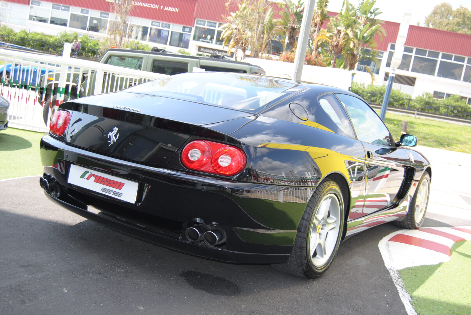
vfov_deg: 34.3
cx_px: 236
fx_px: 511
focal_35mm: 39
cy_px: 158
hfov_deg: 49.5
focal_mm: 26
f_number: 4.5
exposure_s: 1/200
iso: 100
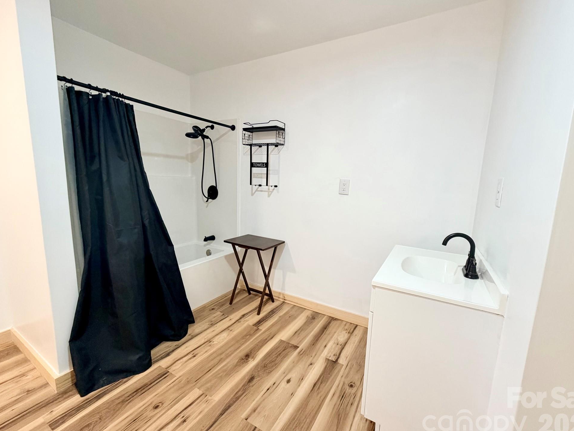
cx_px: 296
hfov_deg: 98.1
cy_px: 215
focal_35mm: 15
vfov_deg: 81.8
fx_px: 249
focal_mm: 2.22
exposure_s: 1/60
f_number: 2.2
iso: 250
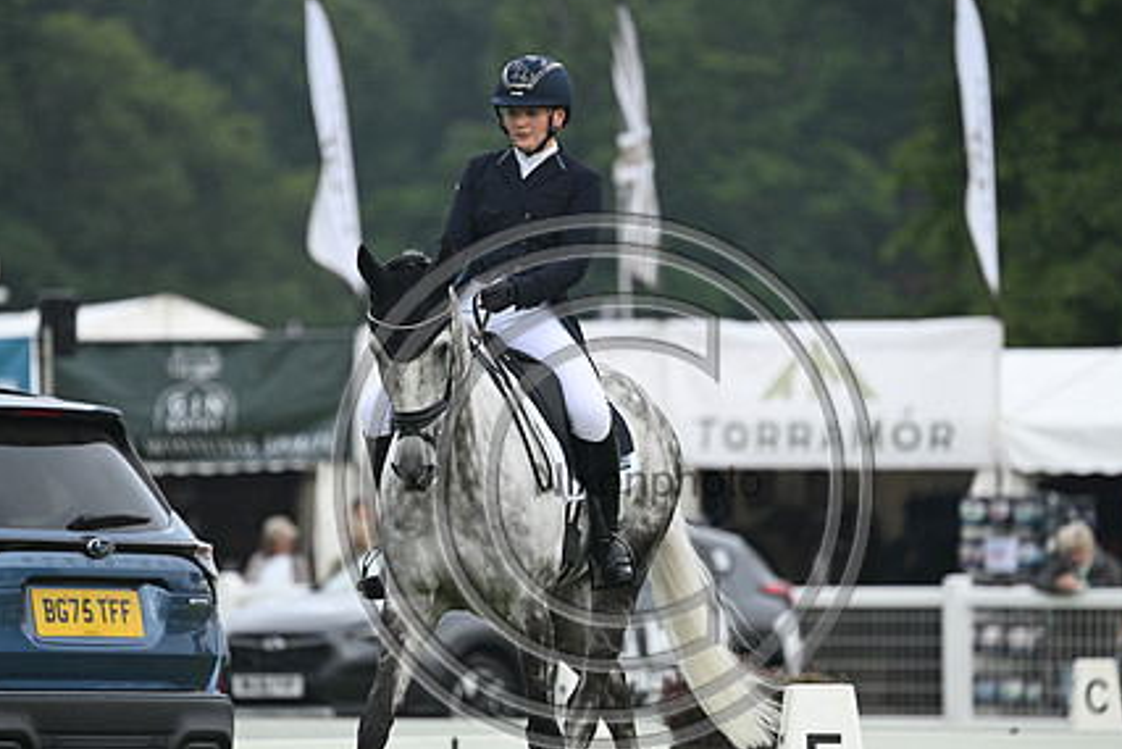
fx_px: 15245
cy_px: 445
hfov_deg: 4.2
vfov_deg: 2.8
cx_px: 573
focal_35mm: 489
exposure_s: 1/1250
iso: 1000
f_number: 5.6
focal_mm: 360
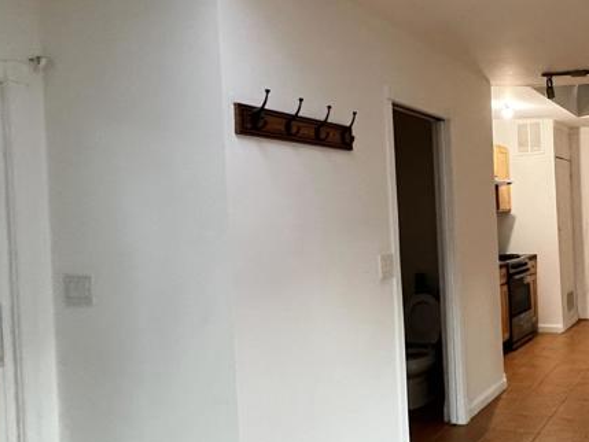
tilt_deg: +0.3
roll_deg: +2.1
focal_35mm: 31
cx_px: 512
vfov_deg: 45.5
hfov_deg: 52.4
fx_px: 528
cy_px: 218
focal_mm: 1.57
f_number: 1.8
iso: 640
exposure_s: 1/40
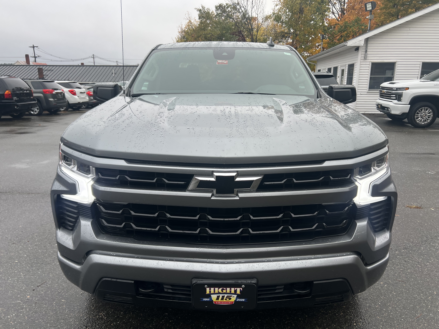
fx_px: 330
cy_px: 164
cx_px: 220
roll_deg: -0.8
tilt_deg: -14.0
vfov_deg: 53.1
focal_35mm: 26
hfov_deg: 67.3
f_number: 1.5
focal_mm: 5.7
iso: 50
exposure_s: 1/1029
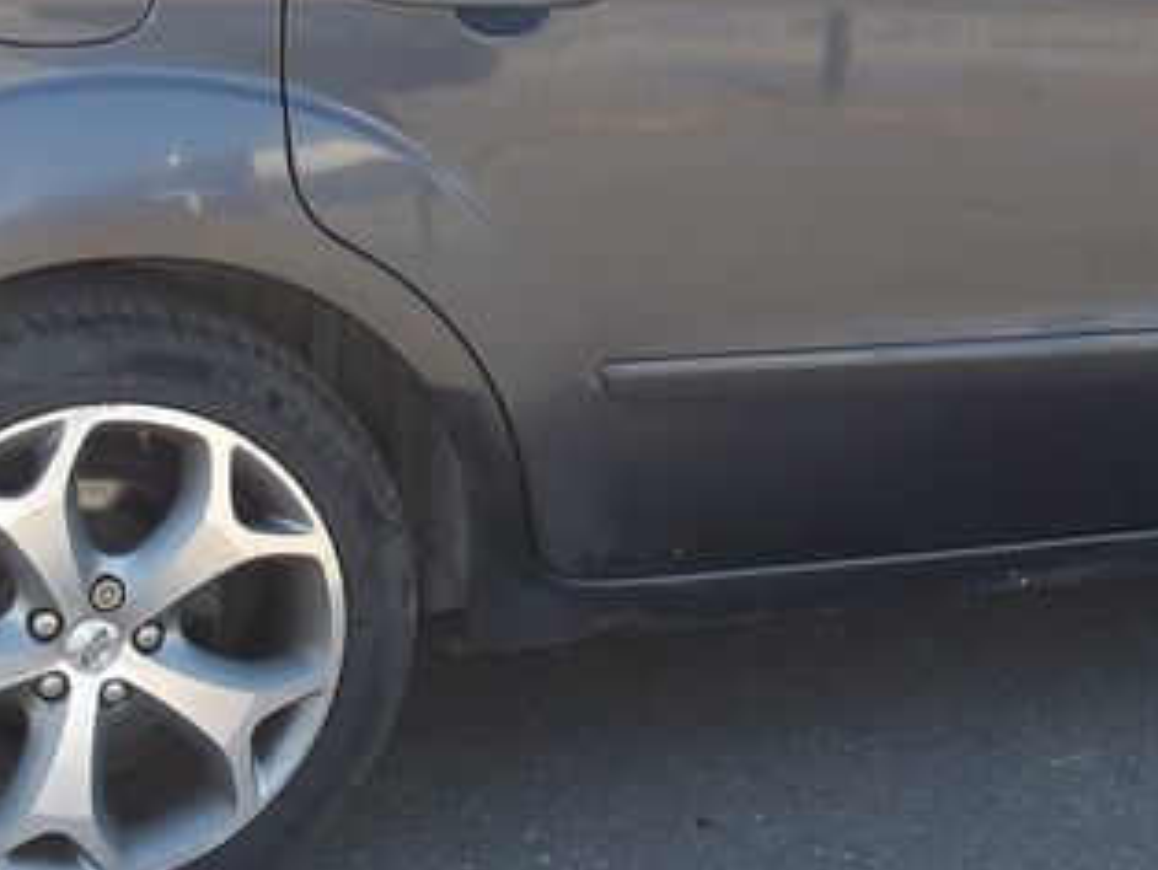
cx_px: 668
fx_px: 2946
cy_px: 225
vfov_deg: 16.7
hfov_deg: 22.2
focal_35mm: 88
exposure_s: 1/210
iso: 100
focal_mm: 4.9
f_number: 3
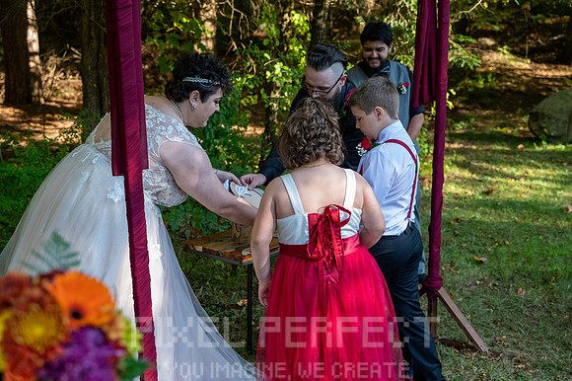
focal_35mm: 54
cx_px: 286
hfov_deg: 36.9
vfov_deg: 25.0
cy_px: 190
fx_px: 857
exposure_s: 1/3200
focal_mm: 54
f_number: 4
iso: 6400
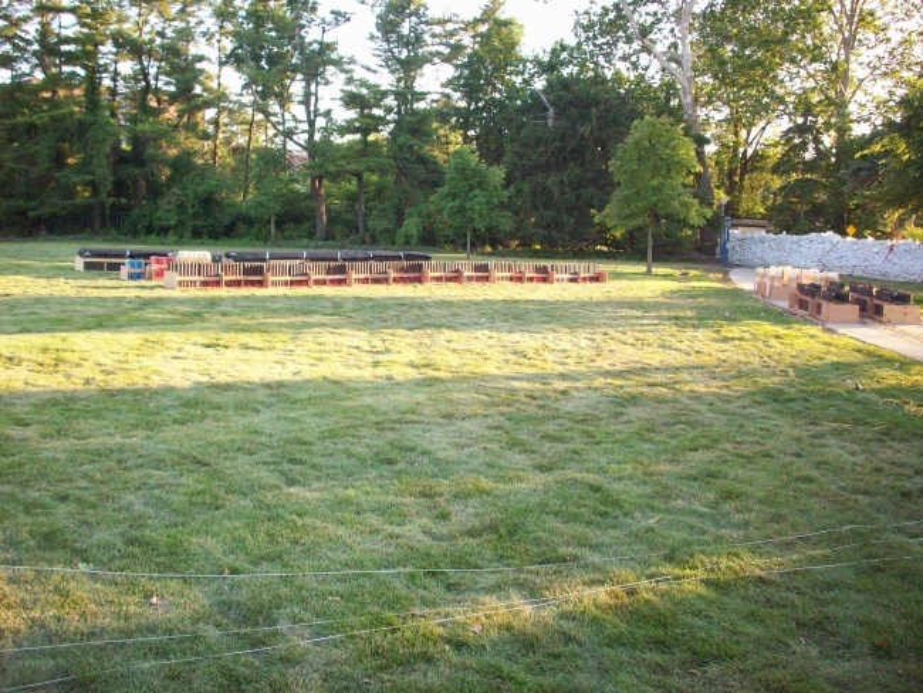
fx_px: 987
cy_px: 346
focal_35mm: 37
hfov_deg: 50.1
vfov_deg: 38.7
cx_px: 462
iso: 200
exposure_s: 1/211
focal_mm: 6.2
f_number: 2.8
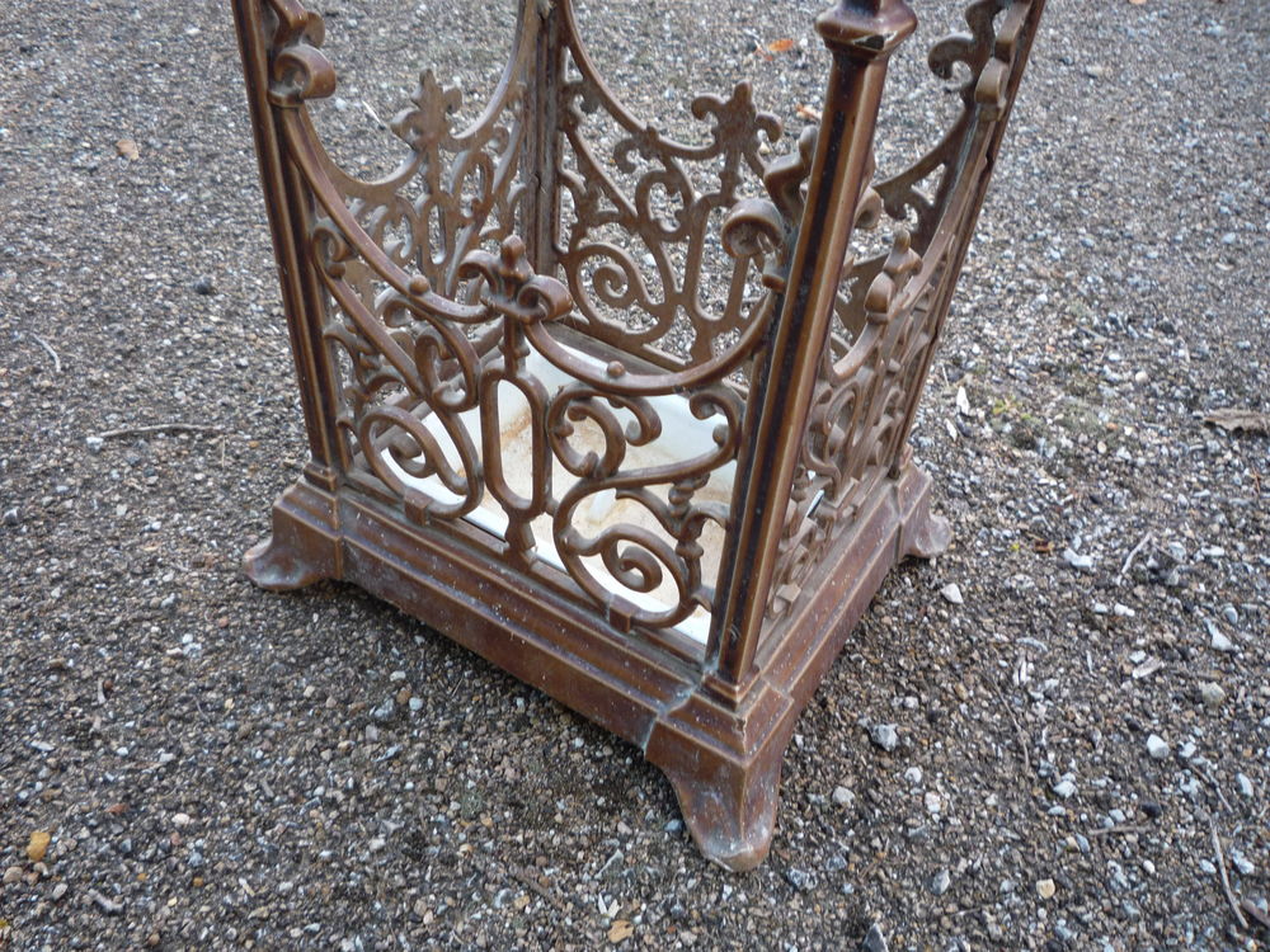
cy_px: 476
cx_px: 635
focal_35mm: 30
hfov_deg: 60.0
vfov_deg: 46.8
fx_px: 1101
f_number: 3.3
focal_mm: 5.2
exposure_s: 1/50
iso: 100
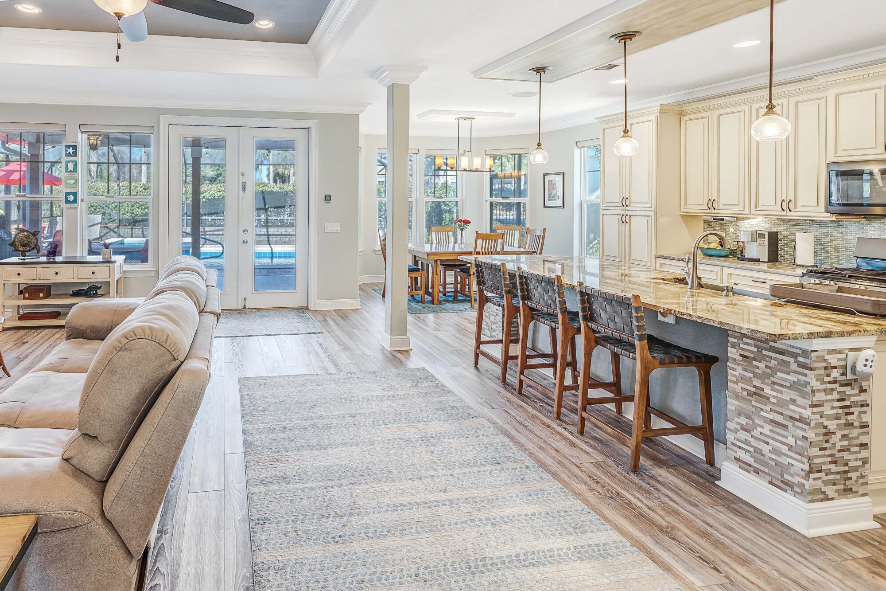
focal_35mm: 18
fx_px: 443
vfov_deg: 65.7
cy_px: 199
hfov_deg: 87.2
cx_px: 304
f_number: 5.6
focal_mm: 12
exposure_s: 1/8
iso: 100
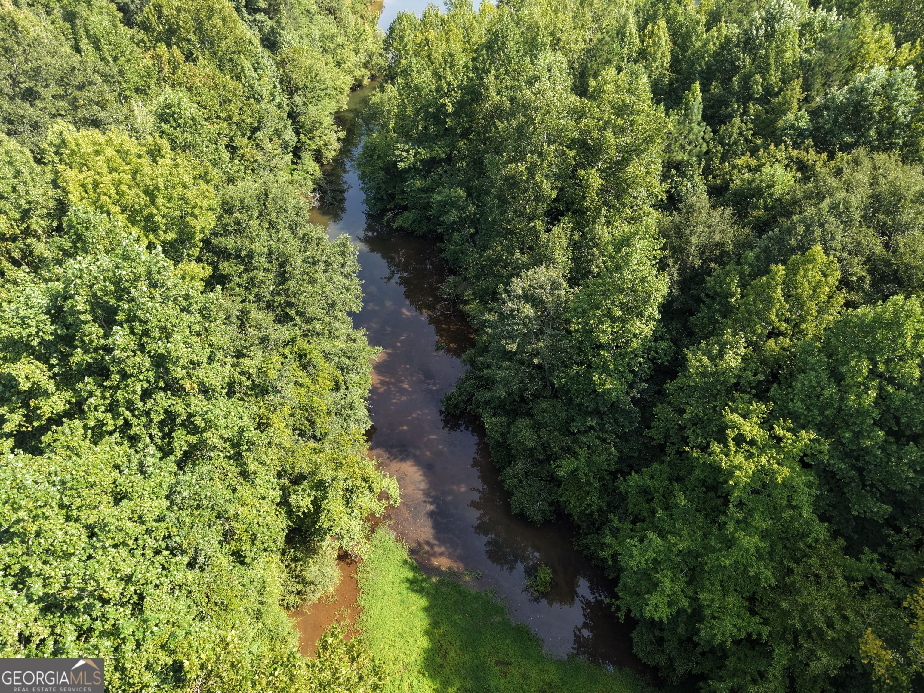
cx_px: 462
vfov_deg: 56.8
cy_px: 346
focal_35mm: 24
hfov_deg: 71.6
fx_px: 641
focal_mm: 8.67
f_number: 1.8
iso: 120
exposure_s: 1/1000
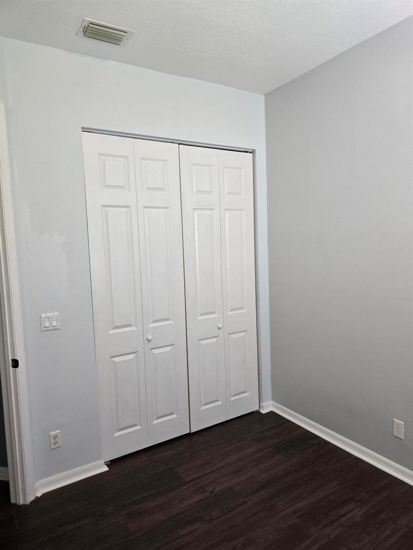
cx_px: 206
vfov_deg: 73.9
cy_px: 275
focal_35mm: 23
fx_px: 366
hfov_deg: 58.9
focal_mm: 6.3
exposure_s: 1/120
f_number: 1.7
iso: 250
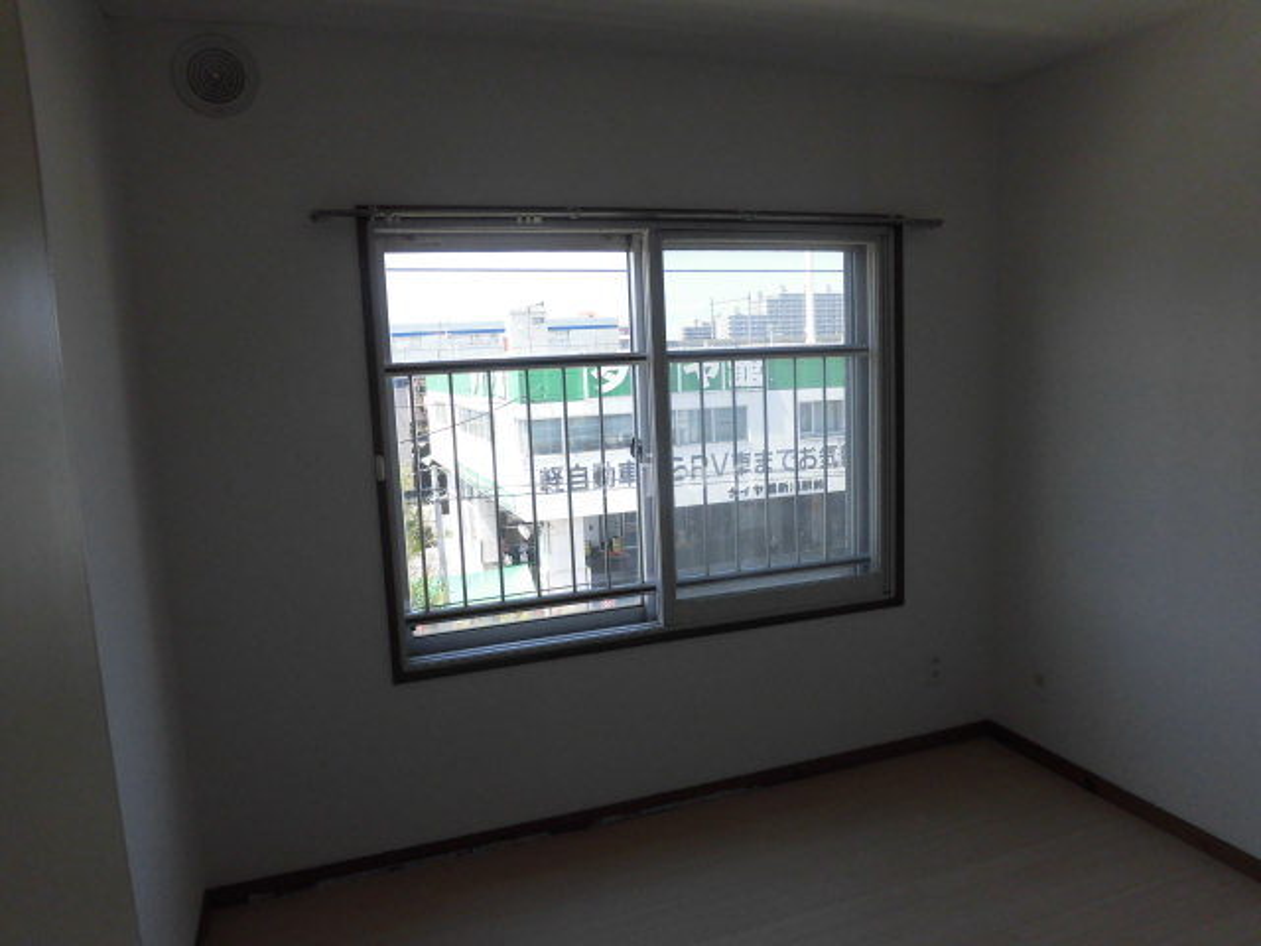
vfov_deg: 56.8
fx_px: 874
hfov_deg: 71.6
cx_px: 630
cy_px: 473
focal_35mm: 24
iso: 100
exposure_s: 1/250
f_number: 3.1
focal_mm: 4.3
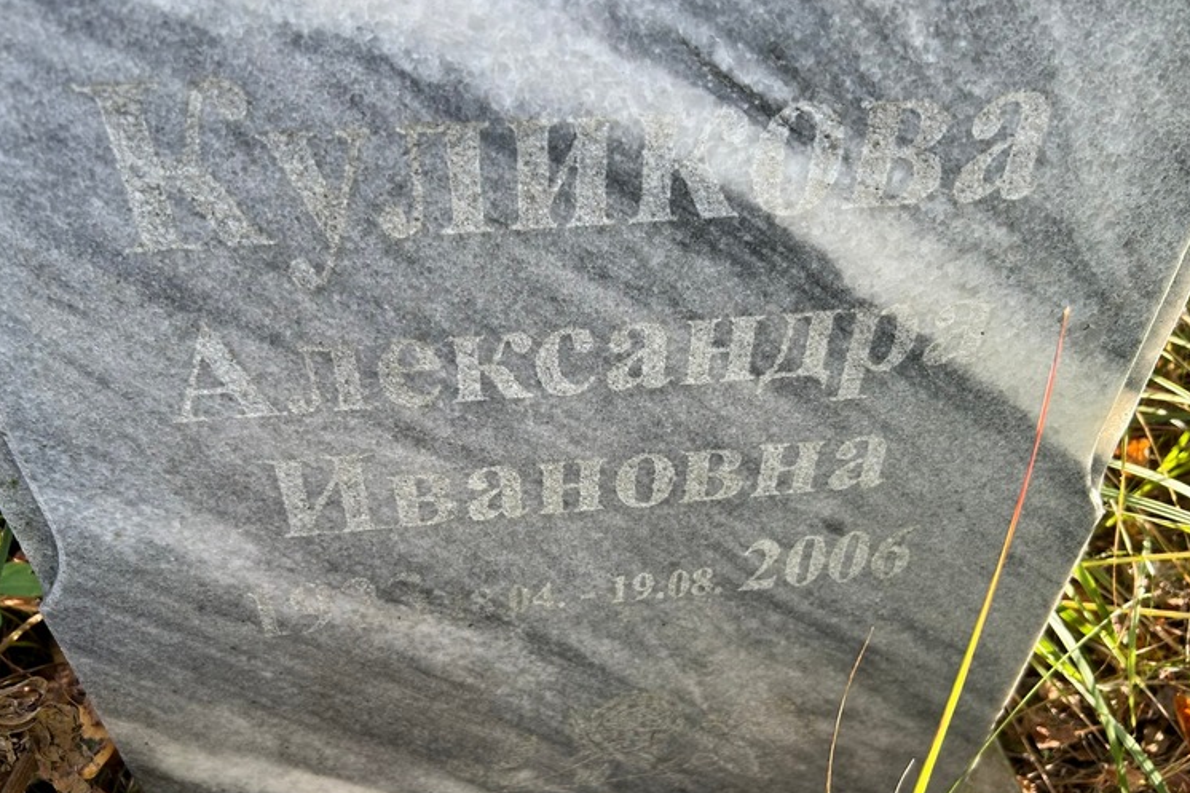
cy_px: 447
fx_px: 958
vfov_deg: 44.8
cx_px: 568
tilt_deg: -41.3
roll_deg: +0.9
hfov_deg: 63.6
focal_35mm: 29
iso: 40
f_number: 1.5
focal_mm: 5.7
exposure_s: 1/227
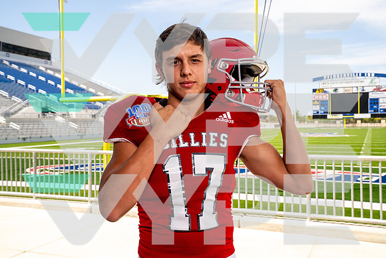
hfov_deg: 49.5
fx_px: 418
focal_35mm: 39
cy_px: 129
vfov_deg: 34.2
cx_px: 193
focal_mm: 39
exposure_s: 1/125
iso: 100
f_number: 9
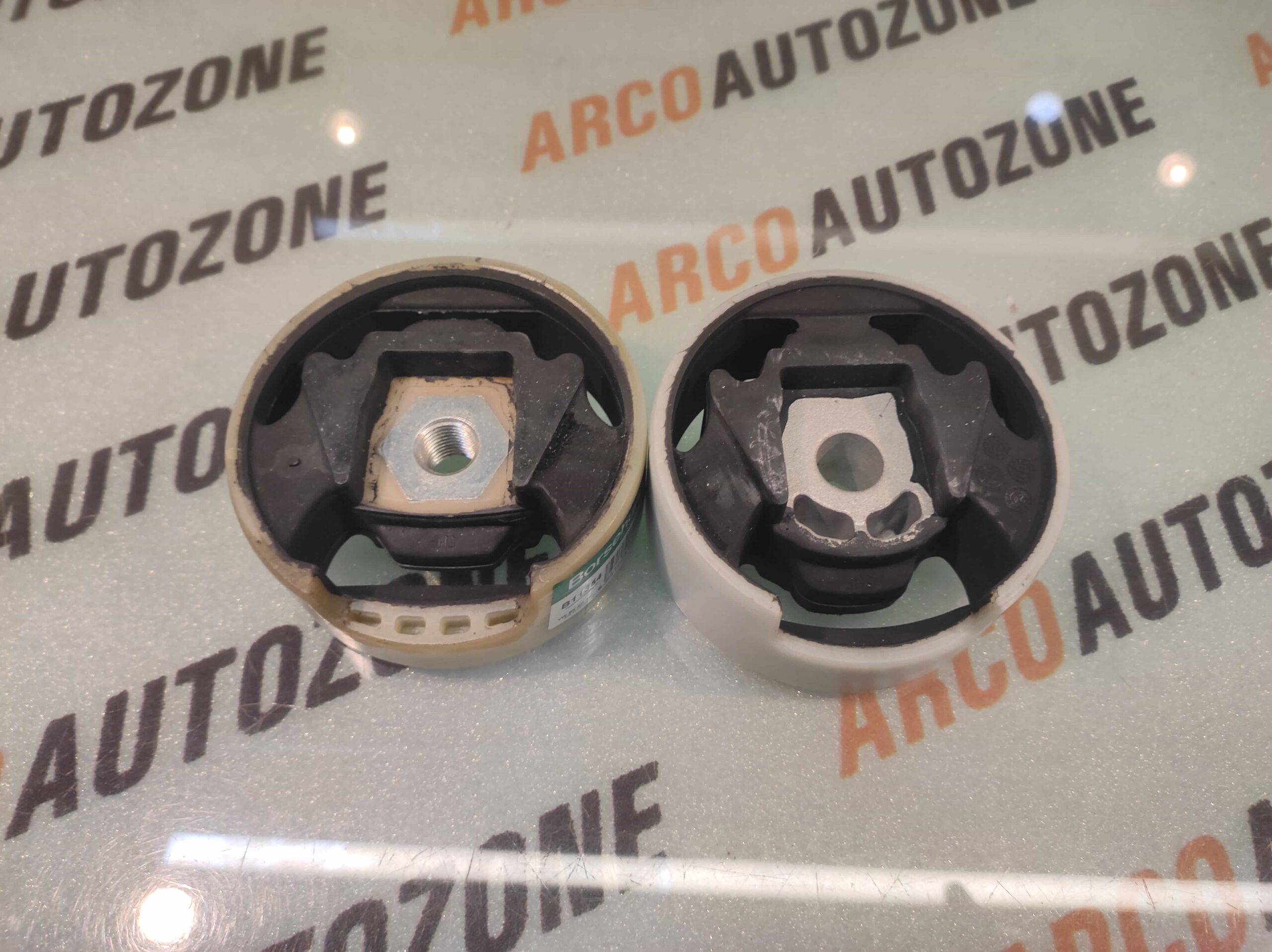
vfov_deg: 74.7
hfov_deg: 91.1
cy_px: 476
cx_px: 636
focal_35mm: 17
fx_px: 624
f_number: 1.79
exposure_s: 1/33
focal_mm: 4.74
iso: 91
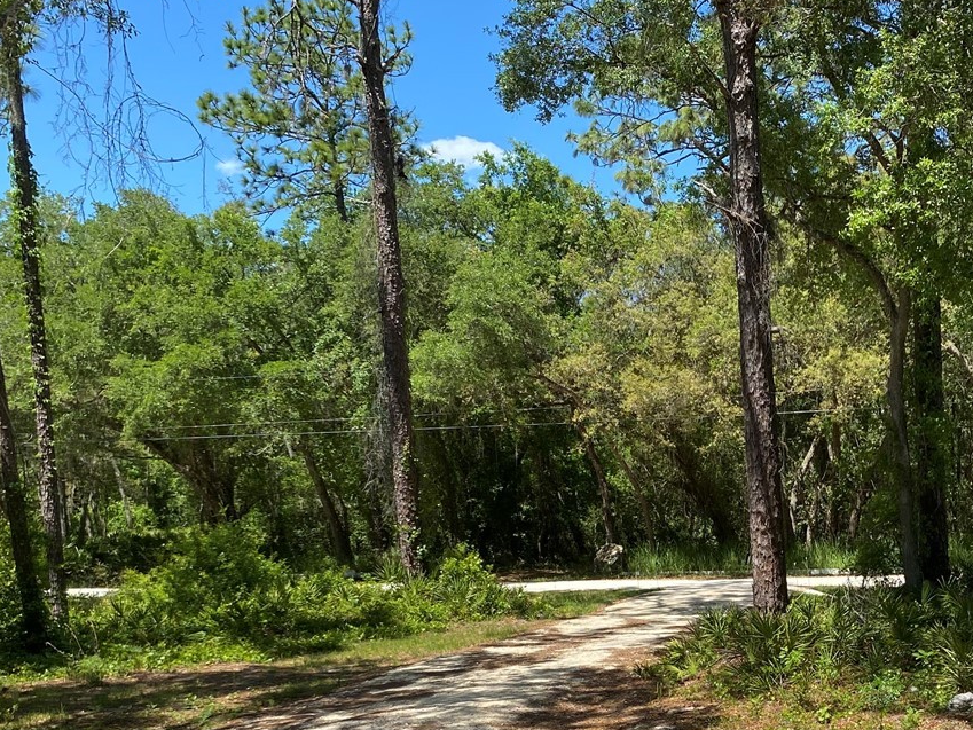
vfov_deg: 28.8
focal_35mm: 49
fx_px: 1378
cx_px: 805
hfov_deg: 37.3
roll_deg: +2.0
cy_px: 620
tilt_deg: -4.3
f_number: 1.8
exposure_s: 1/1565
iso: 32
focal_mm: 4.25
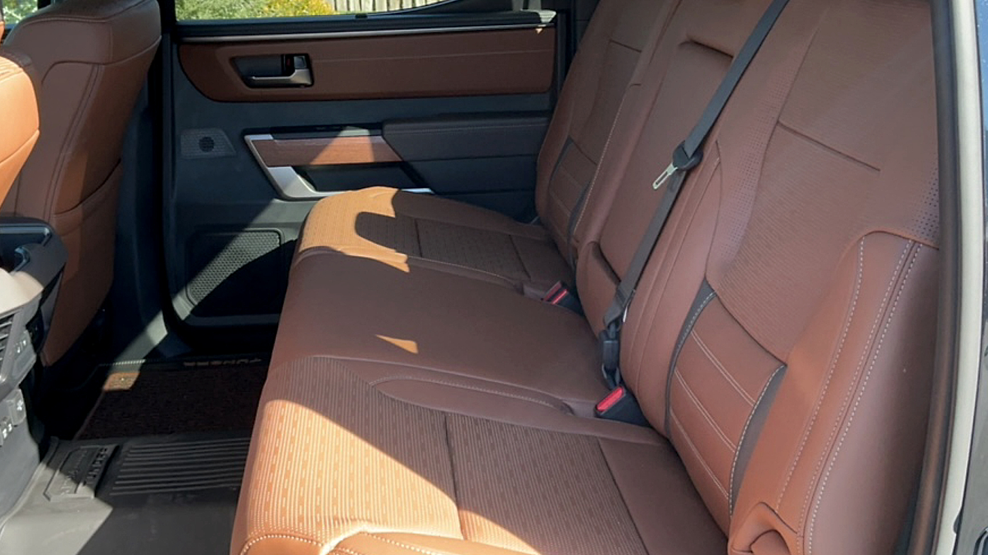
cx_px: 467
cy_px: 207
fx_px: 943
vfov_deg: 32.7
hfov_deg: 55.3
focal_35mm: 36
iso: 32
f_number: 1.8
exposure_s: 1/134
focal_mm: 3
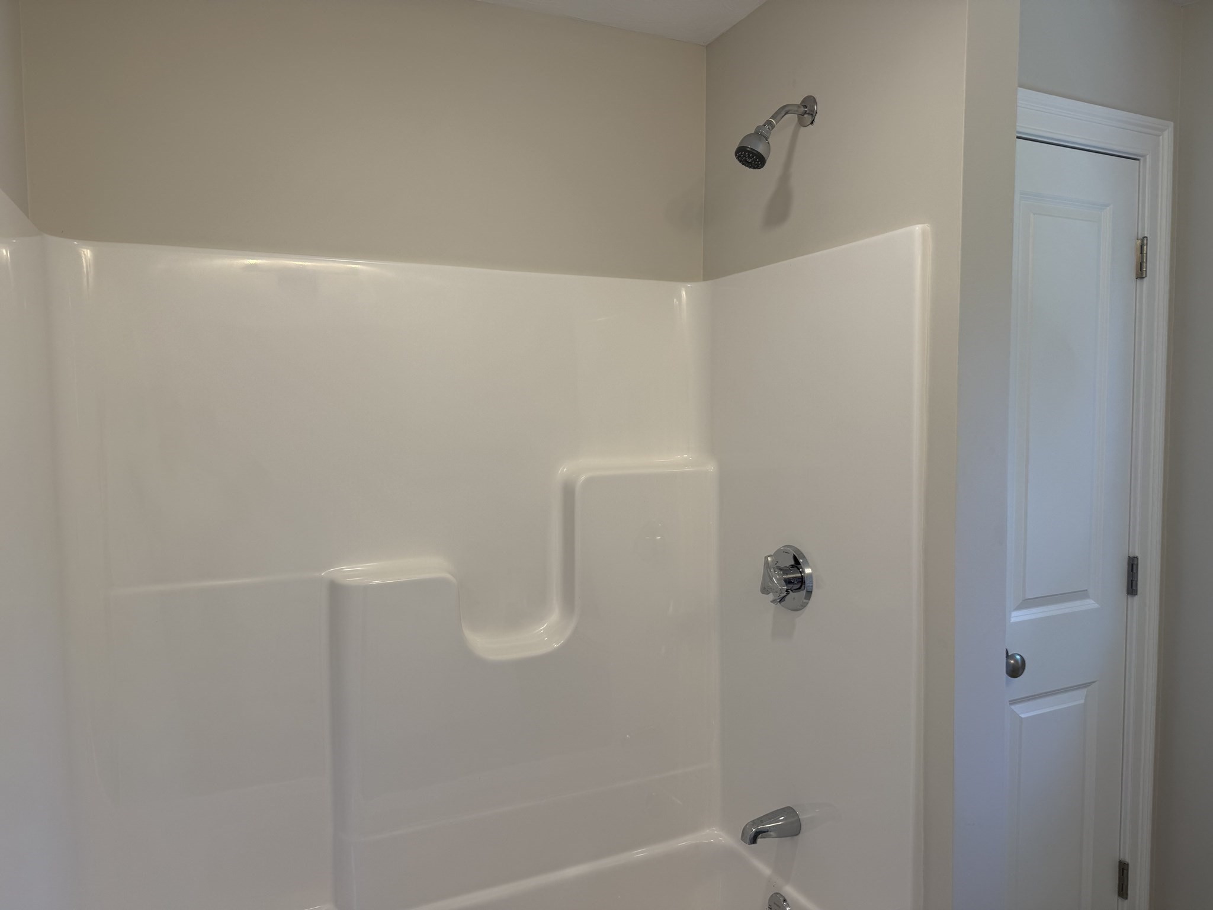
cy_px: 455
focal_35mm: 24
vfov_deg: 56.8
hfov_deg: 71.6
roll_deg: +0.6
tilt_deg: -2.6
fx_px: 841
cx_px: 606
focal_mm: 6.76
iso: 50
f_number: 1.78
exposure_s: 1/120
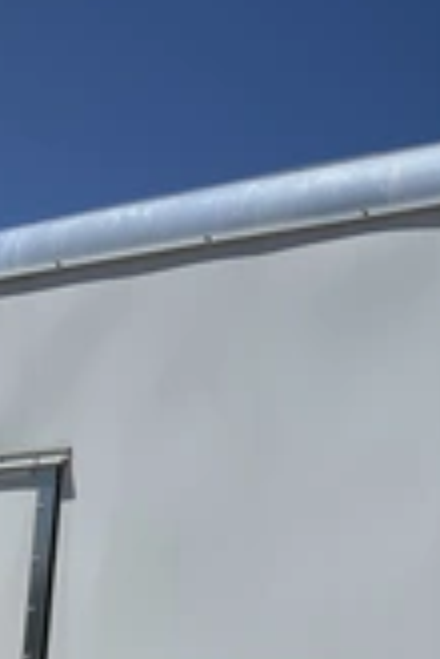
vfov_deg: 27.6
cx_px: 660
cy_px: 415
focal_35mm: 73
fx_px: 1338
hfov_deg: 16.9
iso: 25
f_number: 1.8
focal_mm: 3
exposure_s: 1/4065
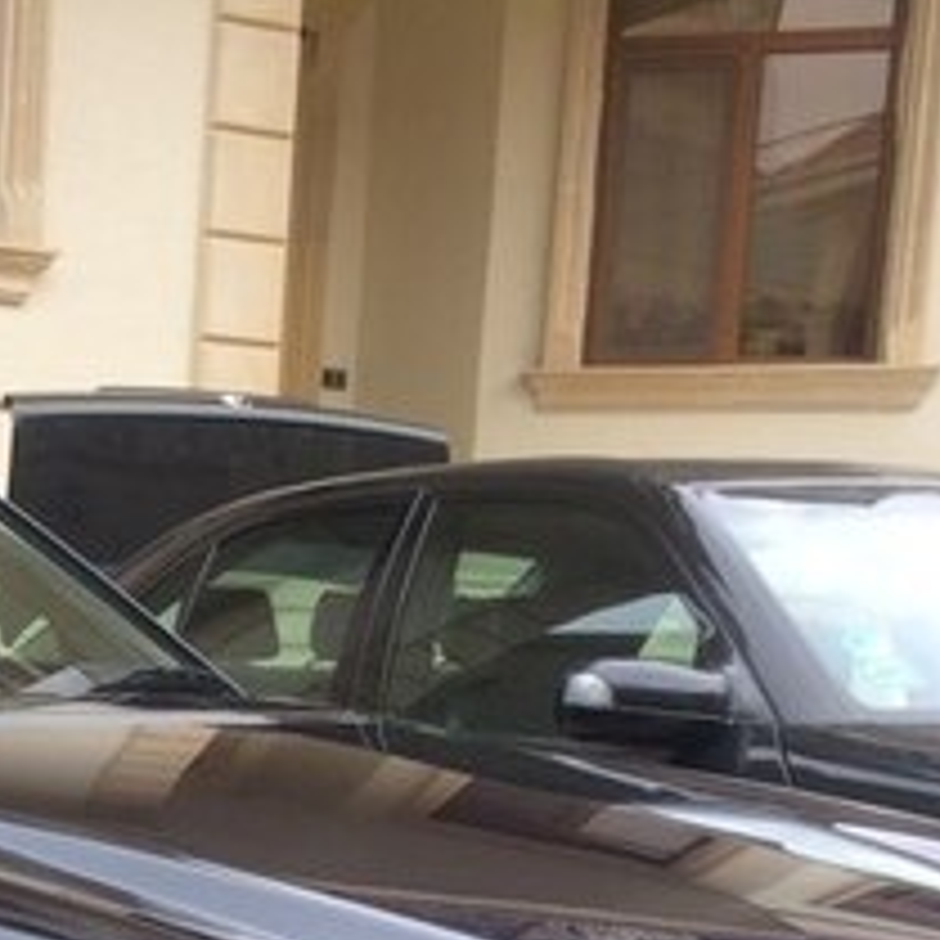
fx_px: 2489
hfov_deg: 19.9
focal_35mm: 81
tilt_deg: -8.5
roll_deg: -2.1
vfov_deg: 20.1
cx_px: -229
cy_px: 1109
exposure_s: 1/100
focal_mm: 4.15
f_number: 2.2
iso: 40
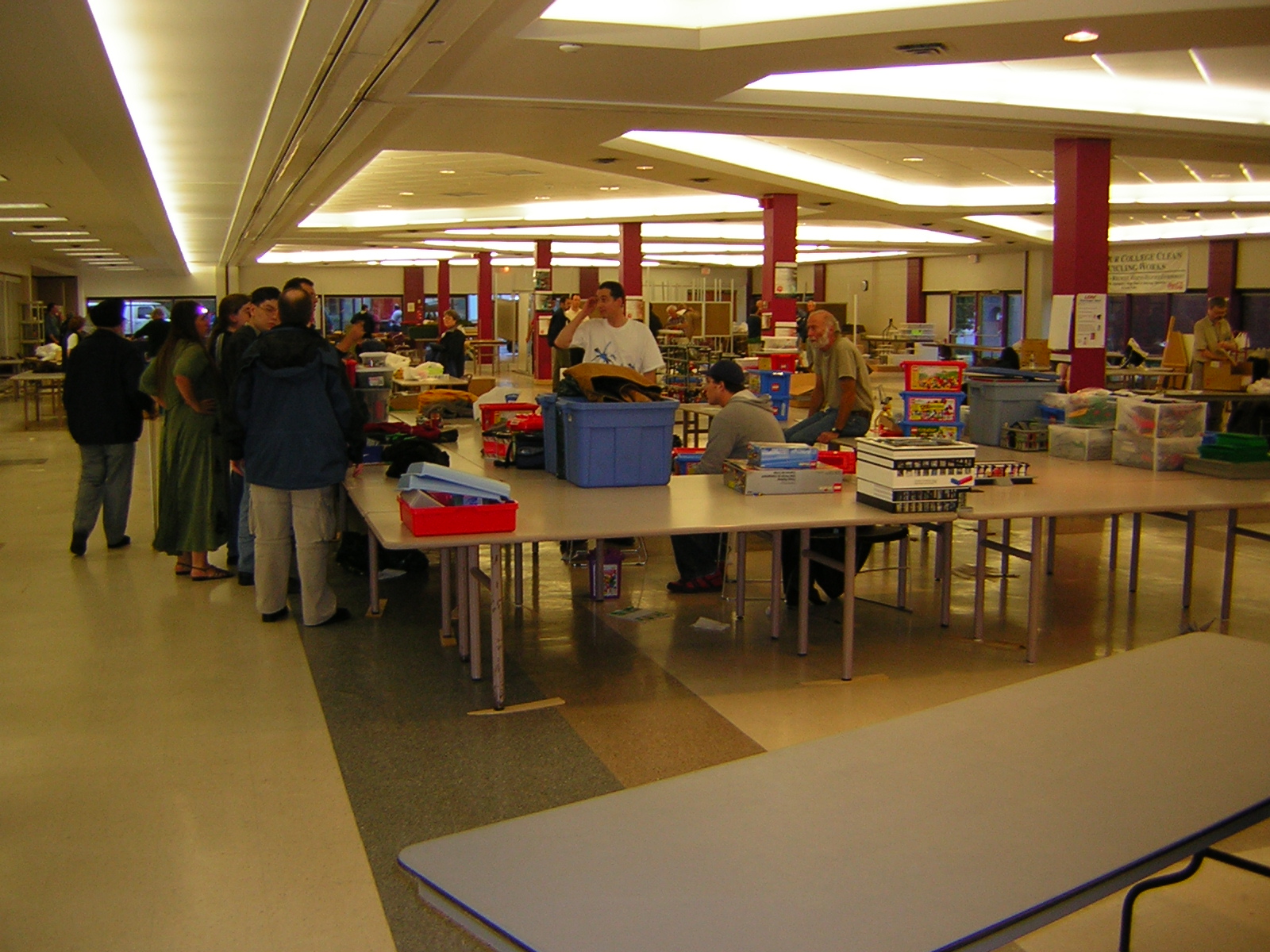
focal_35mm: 36
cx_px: 635
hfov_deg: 51.4
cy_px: 476
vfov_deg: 39.7
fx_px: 1321
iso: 53
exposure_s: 1/15.1
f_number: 2.6
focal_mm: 4.7
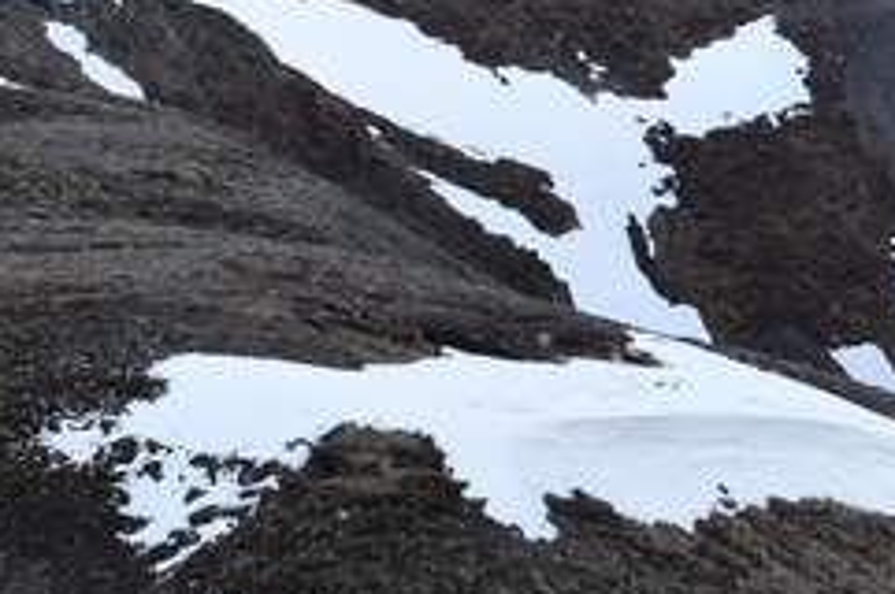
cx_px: 1292
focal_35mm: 185
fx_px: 4596
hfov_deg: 10.8
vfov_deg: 7.4
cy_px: -17
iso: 400
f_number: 8
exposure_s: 1/250
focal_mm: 29
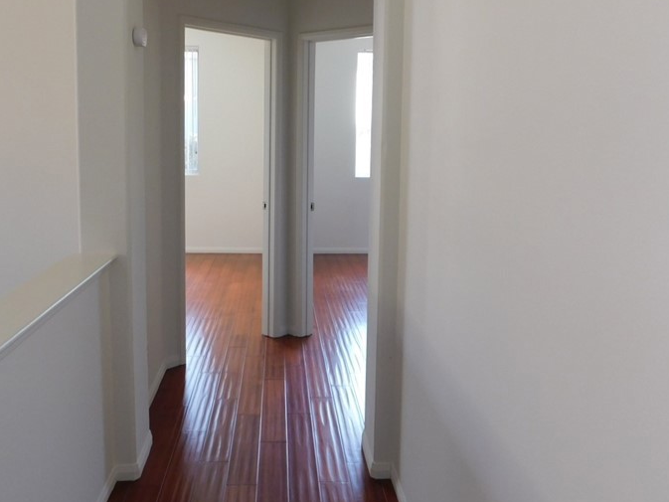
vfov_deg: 40.6
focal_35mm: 35
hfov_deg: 52.6
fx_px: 677
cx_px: 317
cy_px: 214
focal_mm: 4
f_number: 3
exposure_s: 1/40
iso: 125
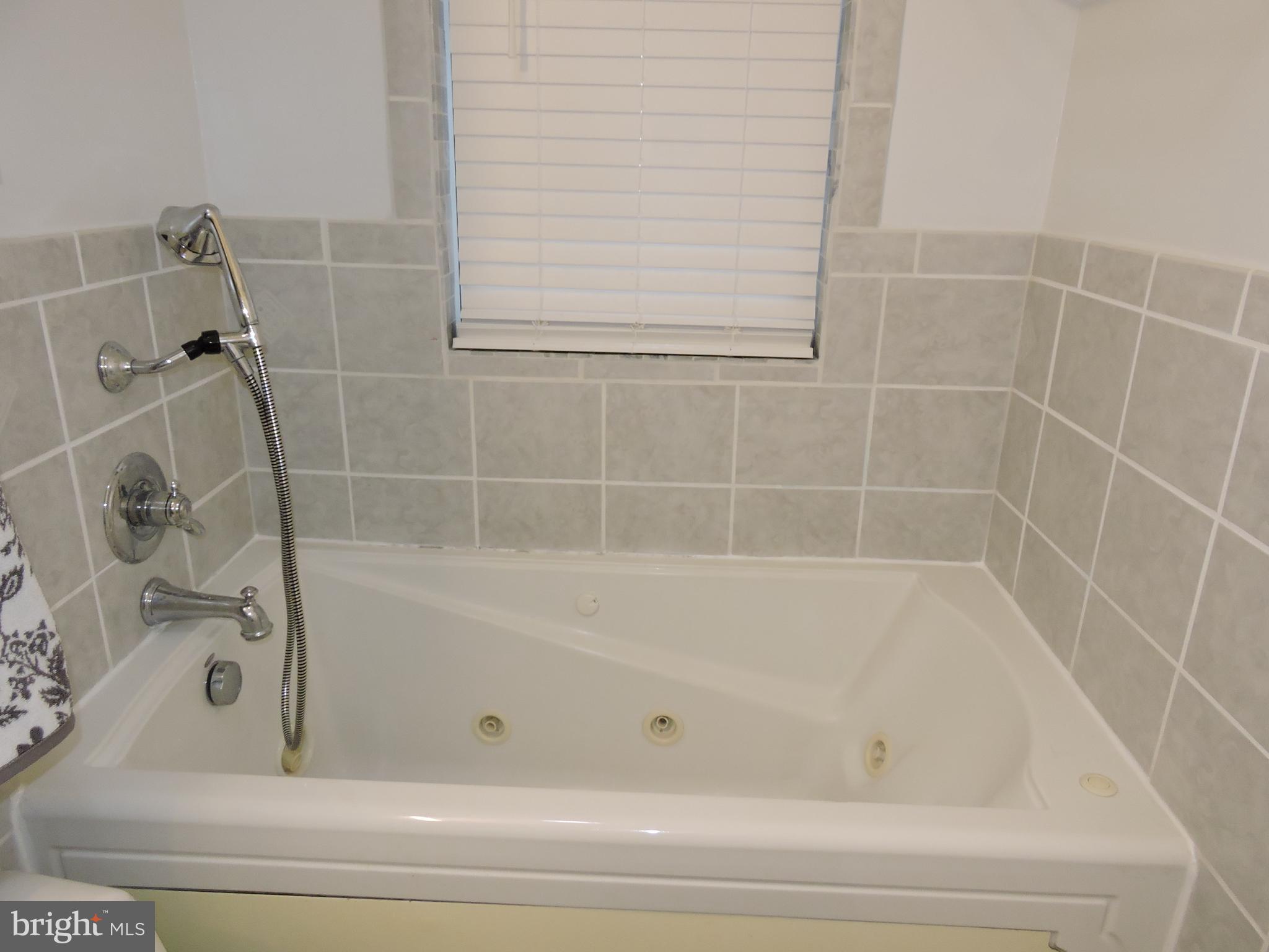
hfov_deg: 71.6
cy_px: 476
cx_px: 634
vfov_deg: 56.8
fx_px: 880
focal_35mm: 24
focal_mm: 4.3
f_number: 3.3
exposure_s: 1/40
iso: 360
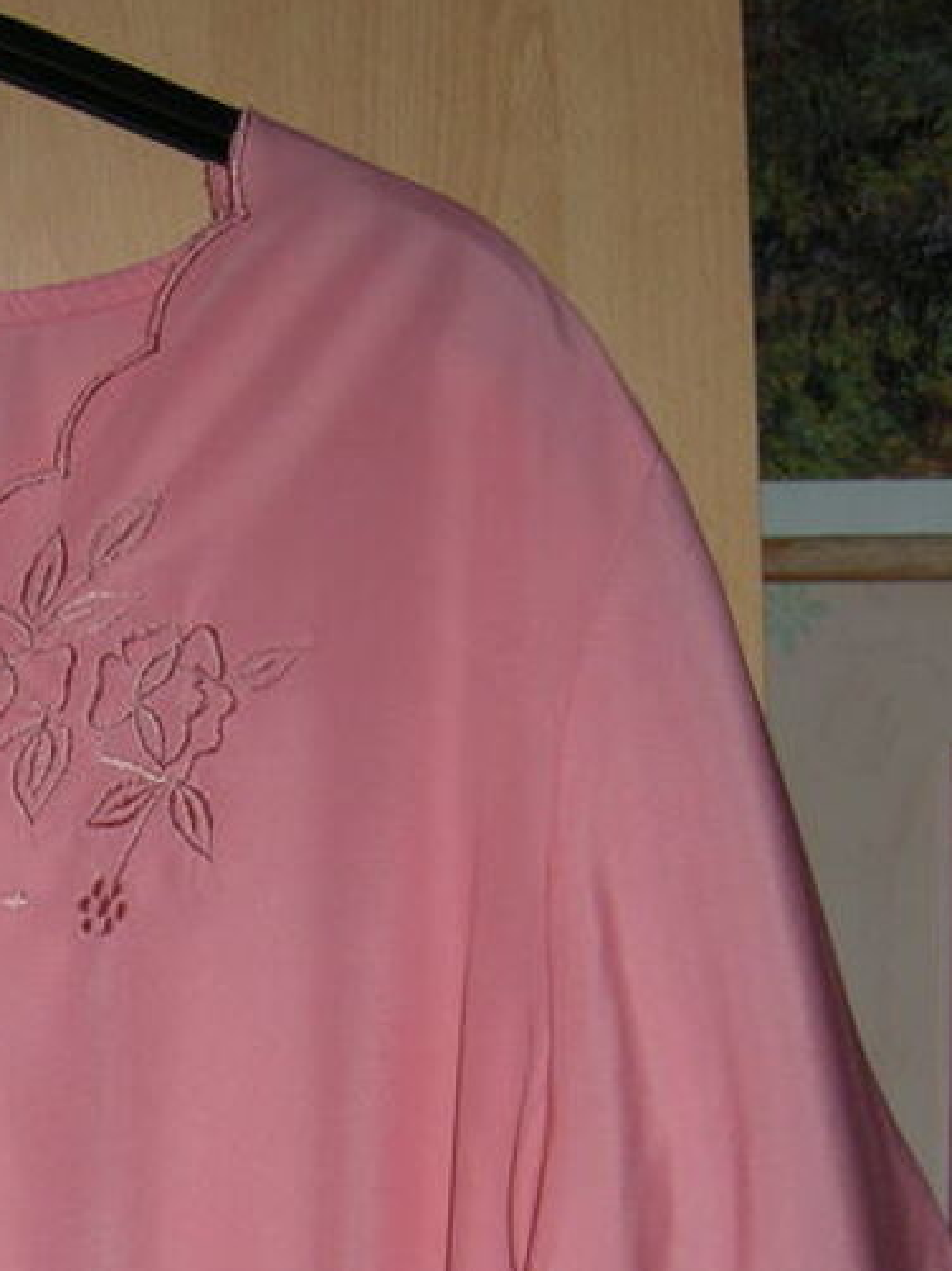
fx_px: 3413
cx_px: -263
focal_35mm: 93
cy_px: 1498
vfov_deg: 19.9
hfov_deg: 15.2
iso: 64
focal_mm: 7.5
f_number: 2.7
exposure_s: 1/60
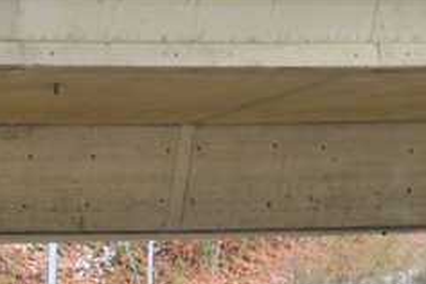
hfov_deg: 9.6
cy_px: 543
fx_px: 2390
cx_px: -364
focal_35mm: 202
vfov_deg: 6.6
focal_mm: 50
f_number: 7.1
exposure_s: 1/100
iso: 200
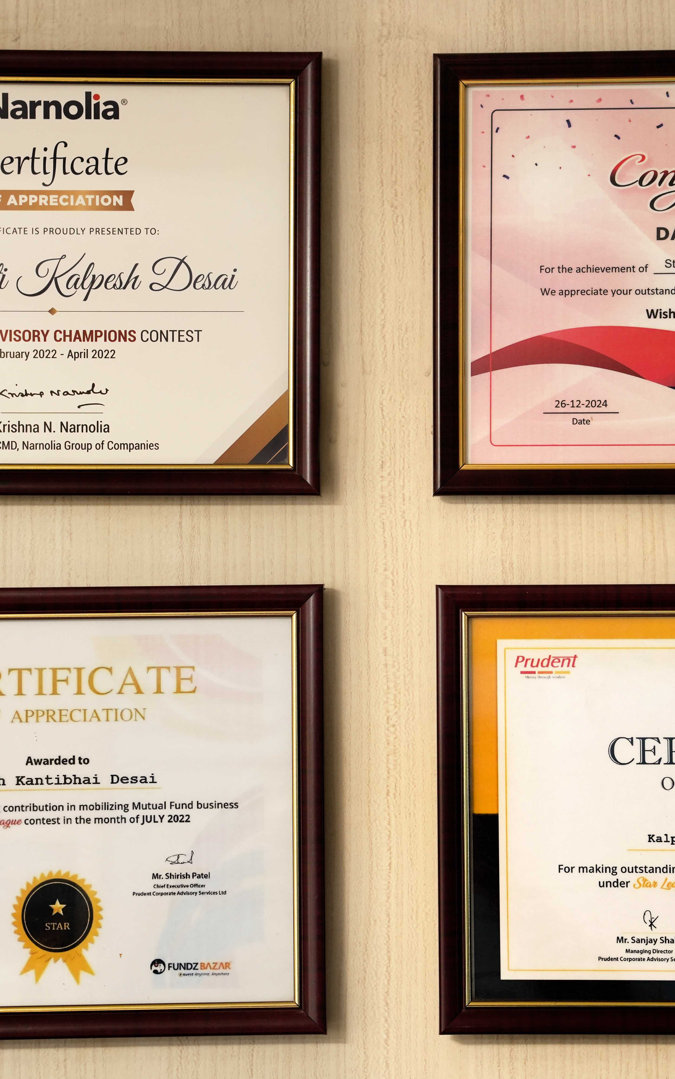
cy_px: 540
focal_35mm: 130
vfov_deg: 16.1
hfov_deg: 10.1
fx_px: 3826
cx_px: 348
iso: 1600
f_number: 3.5
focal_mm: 85
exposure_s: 1/160
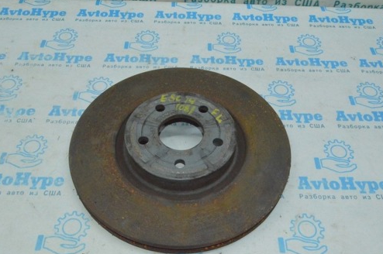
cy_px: 148
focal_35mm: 35
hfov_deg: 54.5
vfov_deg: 37.7
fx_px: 372
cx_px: 184
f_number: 22
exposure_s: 1/60
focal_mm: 18
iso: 5600
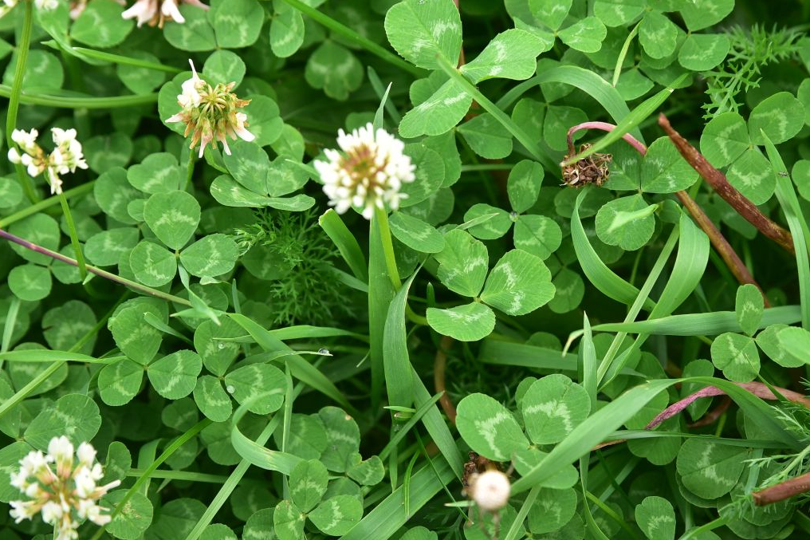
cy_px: 268
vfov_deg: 21.2
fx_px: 1440
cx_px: 489
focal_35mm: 64
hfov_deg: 31.3
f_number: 8
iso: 500
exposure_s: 1/250
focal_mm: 50
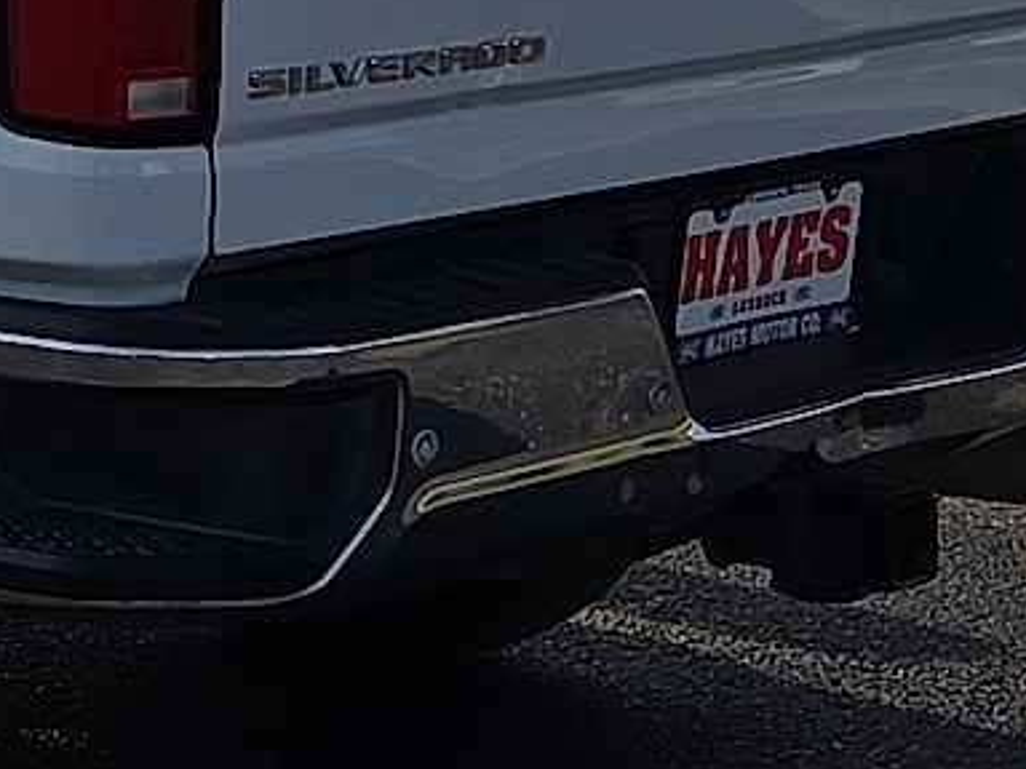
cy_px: -211
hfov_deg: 12.1
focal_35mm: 154
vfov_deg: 9.5
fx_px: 4564
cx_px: -612
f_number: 1.8
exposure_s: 1/10000
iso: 76
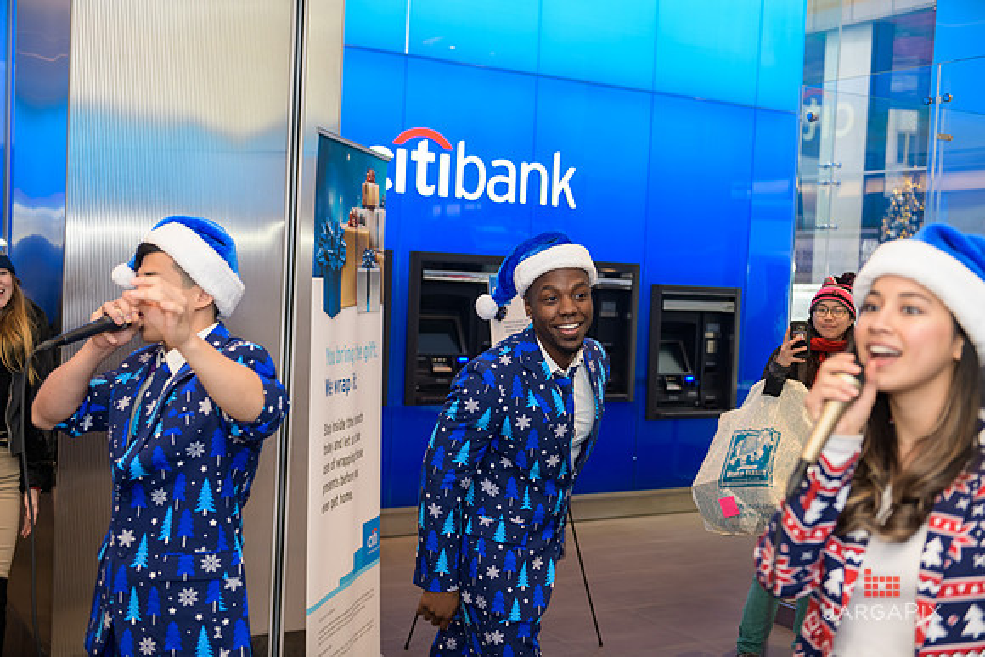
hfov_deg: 44.5
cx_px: 492
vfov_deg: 30.5
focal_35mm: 44
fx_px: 1204
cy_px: 328
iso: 400
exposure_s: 1/125
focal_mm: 44
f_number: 3.2
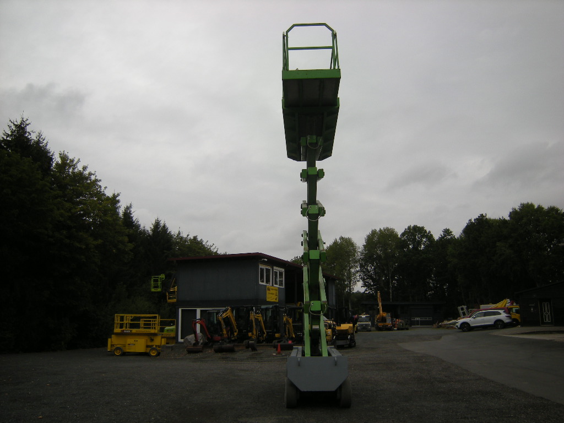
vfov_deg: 49.7
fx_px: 456
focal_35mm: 28
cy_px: 212
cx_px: 282
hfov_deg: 63.4
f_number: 5.6
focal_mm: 4.7
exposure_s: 1/245
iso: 64
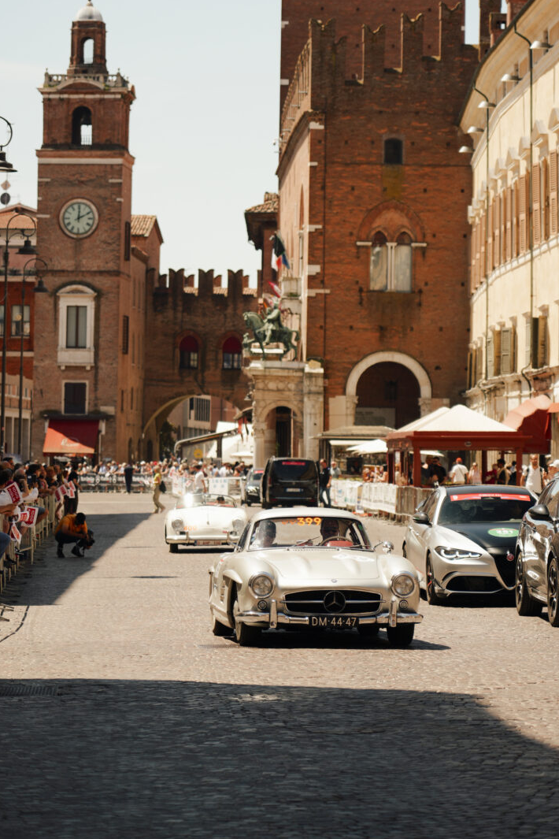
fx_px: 3214
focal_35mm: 138
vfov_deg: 14.8
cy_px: 310
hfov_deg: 9.9
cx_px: 309
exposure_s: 1/320
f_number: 4
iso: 100
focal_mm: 105
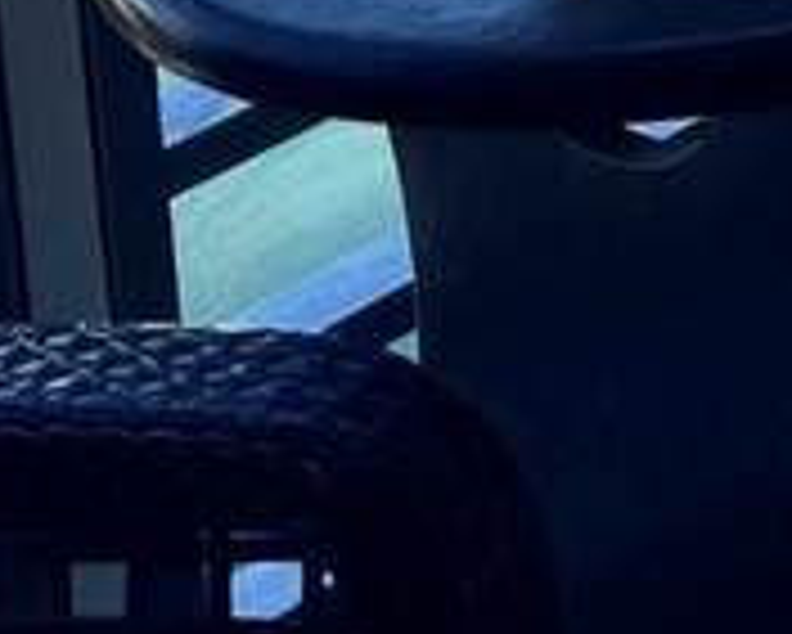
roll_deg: +0.2
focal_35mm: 170
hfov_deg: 10.3
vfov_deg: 8.2
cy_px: -1003
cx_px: 1670
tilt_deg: -14.2
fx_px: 3987
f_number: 1.78
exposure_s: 1/1395
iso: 80
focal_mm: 6.76
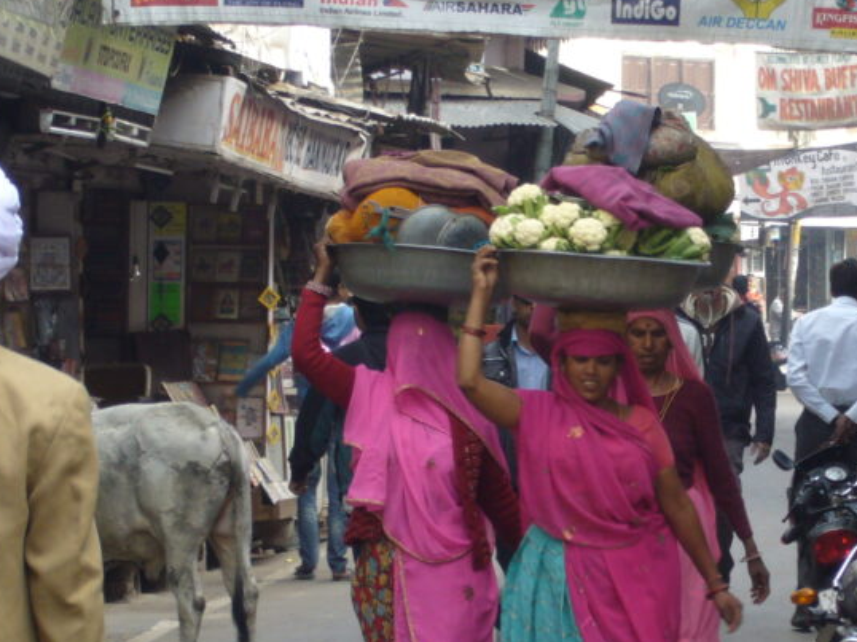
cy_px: 384
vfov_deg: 7.4
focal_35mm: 200
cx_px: 613
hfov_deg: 9.9
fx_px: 4949
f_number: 5
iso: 100
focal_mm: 17.4
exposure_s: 1/50
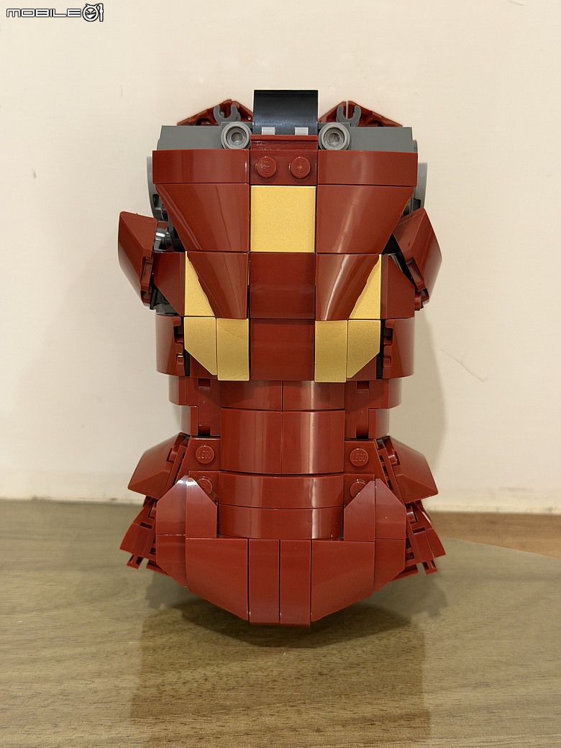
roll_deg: +0.7
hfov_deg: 30.3
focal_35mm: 48
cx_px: 280
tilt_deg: -23.7
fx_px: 1037
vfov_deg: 39.7
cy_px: 374
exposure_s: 1/40
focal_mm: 6.76
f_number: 1.78
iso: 320
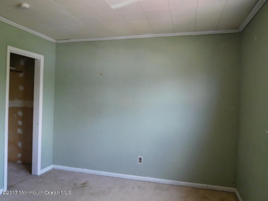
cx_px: 134
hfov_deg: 69.4
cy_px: 100
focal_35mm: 25
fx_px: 194
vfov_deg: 54.9
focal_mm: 4.5
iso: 200
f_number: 3.4
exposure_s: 1/30
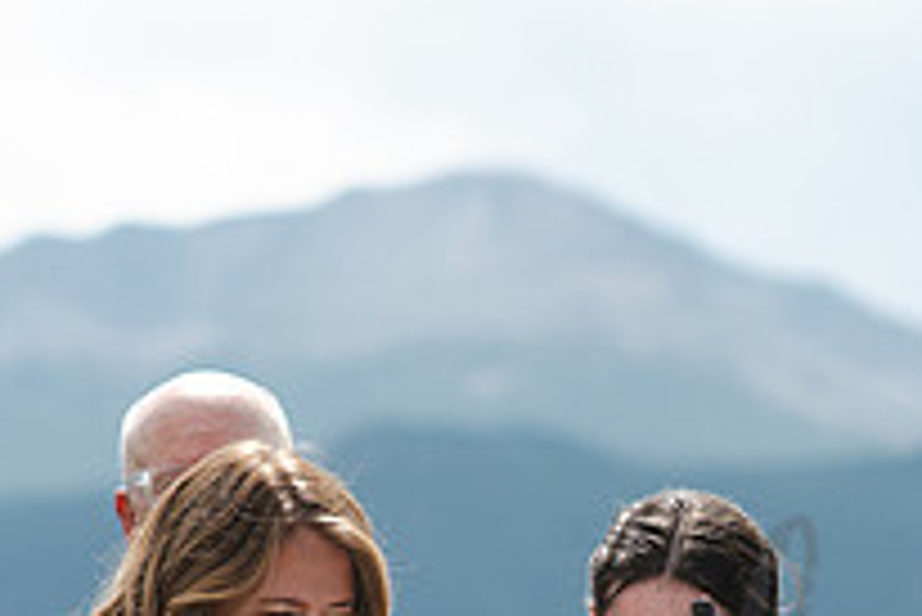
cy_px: 710
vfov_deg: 5.7
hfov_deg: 8.6
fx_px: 6151
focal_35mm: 240
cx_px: 562
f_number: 2.8
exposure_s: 1/1600
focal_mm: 85
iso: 125
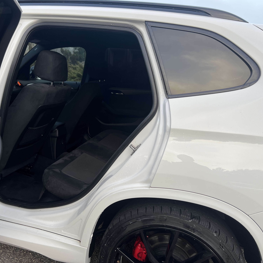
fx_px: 266
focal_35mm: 31
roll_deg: -1.9
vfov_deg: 52.5
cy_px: 130
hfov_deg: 52.2
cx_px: 106
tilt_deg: -14.2
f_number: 1.5
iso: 50
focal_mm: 5.7
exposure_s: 1/497
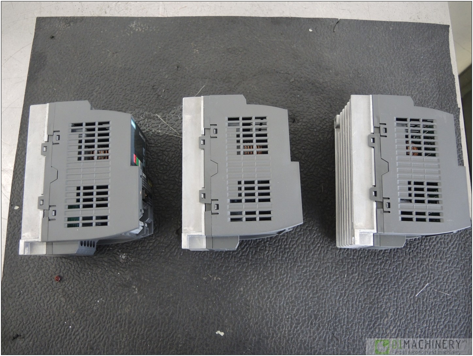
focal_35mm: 28
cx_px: 236
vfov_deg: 49.8
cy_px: 178
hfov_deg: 63.4
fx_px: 383
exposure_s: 1/25
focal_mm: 6
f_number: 2
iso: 400
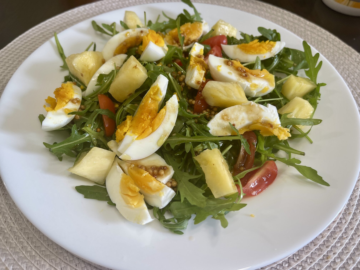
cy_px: 135
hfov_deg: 69.4
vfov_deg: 54.9
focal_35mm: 25
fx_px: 260
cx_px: 180
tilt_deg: -52.6
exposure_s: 1/121
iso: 100
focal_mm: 5.1
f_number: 1.6
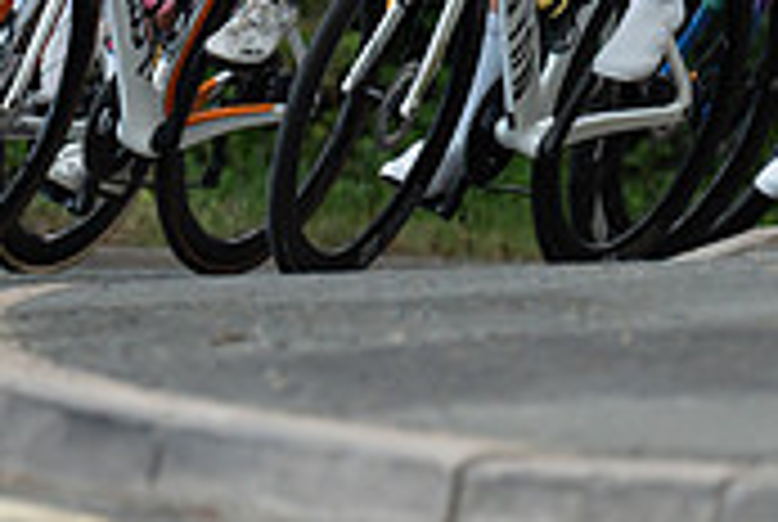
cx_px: -453
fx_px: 15608
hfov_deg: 2.8
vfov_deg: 1.9
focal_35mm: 721
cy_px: 50
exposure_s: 1/800
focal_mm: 159
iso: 1000
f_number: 3.2
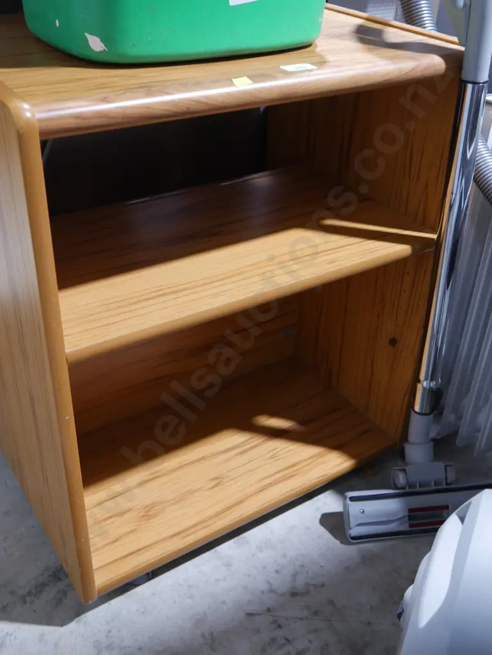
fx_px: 720
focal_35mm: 38
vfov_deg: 49.0
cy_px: 328
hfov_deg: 37.8
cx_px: 246
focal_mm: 19
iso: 1250
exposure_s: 1/60
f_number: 4.1
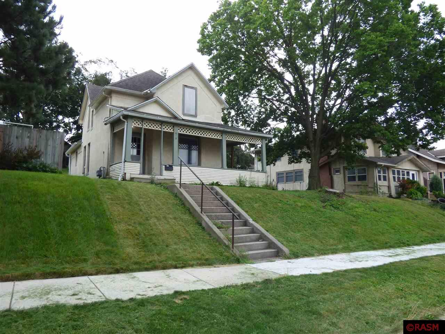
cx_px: 222
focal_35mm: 24
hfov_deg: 71.6
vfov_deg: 56.8
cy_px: 167
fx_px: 309
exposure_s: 1/400
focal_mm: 4.25
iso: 100
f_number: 3
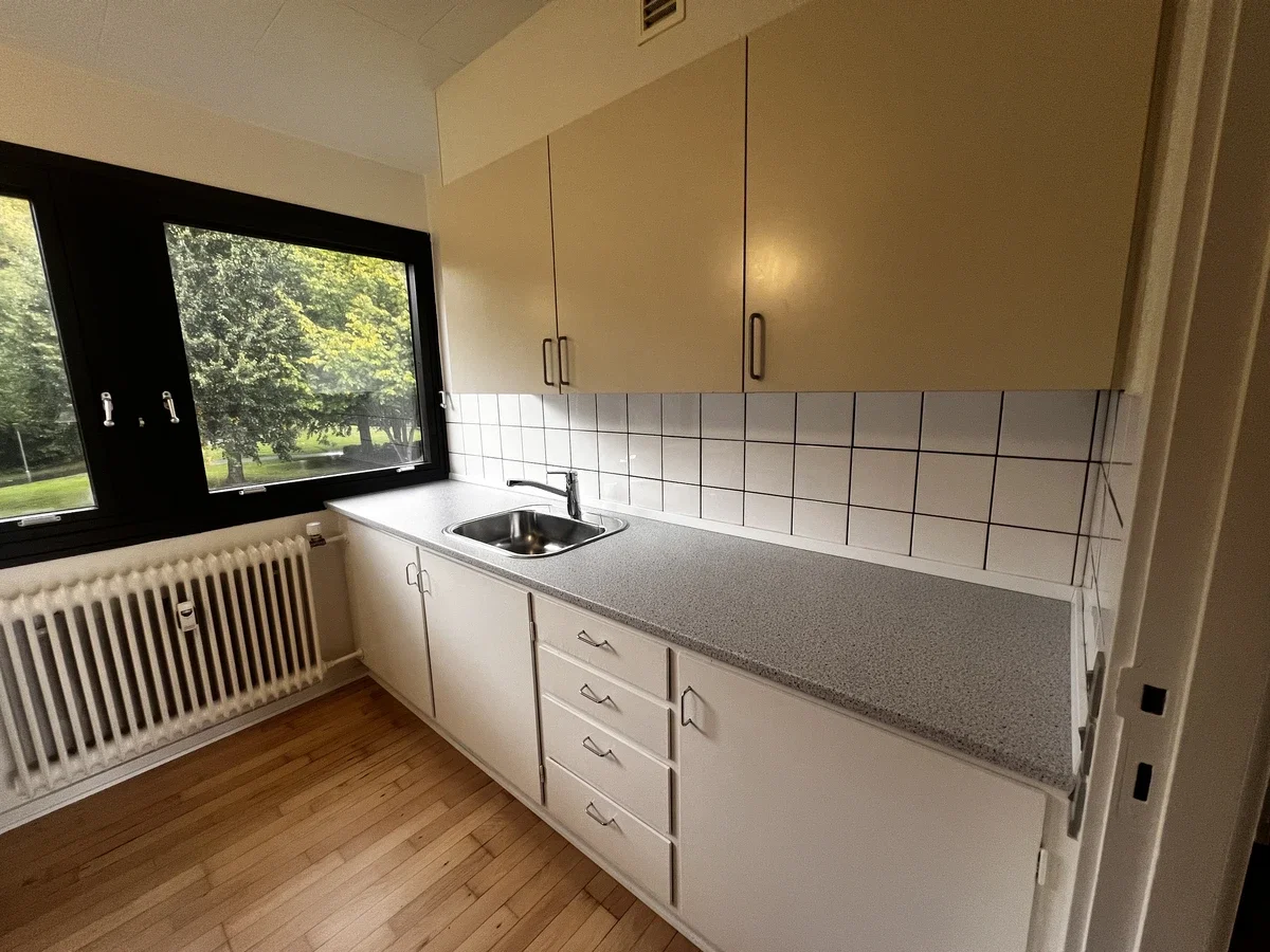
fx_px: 477
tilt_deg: -10.0
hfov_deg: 106.2
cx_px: 635
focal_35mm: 13
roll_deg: +1.4
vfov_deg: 89.9
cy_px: 476
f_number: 1.8
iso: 200
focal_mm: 1.57
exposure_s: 1/99
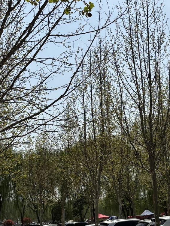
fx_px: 452
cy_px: 86
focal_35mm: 69
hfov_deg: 21.3
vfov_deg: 28.1
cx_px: 103
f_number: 1.6
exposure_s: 1/8333
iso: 50
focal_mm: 5.96
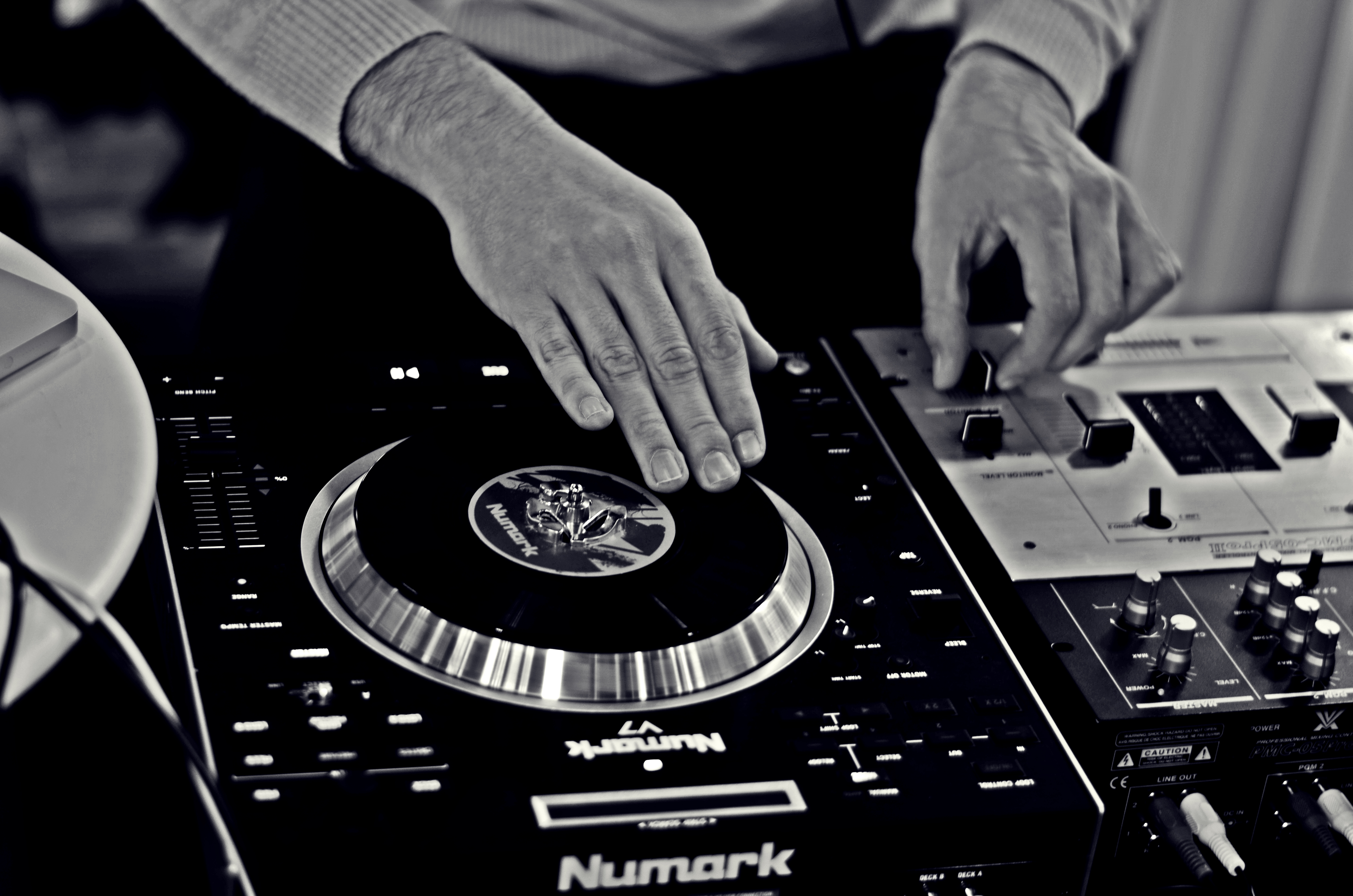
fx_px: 2813
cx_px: 676
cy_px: 448
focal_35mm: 75
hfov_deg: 27.0
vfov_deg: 18.1
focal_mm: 50
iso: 100
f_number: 1.8
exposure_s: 1/40
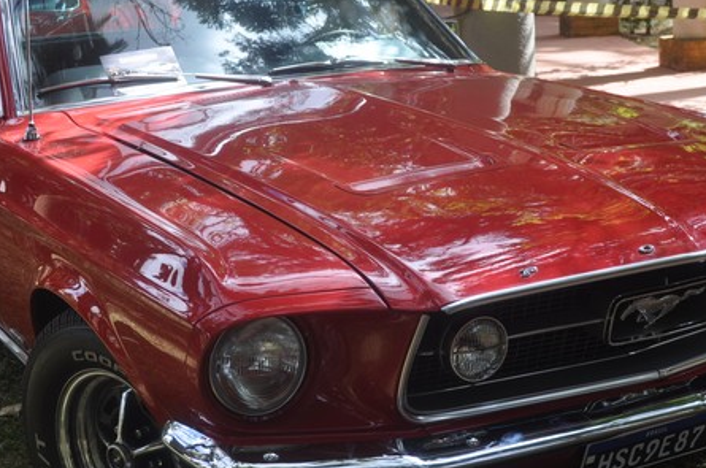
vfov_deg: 20.5
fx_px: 1292
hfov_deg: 30.6
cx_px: 378
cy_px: 235
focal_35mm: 66
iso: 200
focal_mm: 26
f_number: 6.3
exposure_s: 1/160
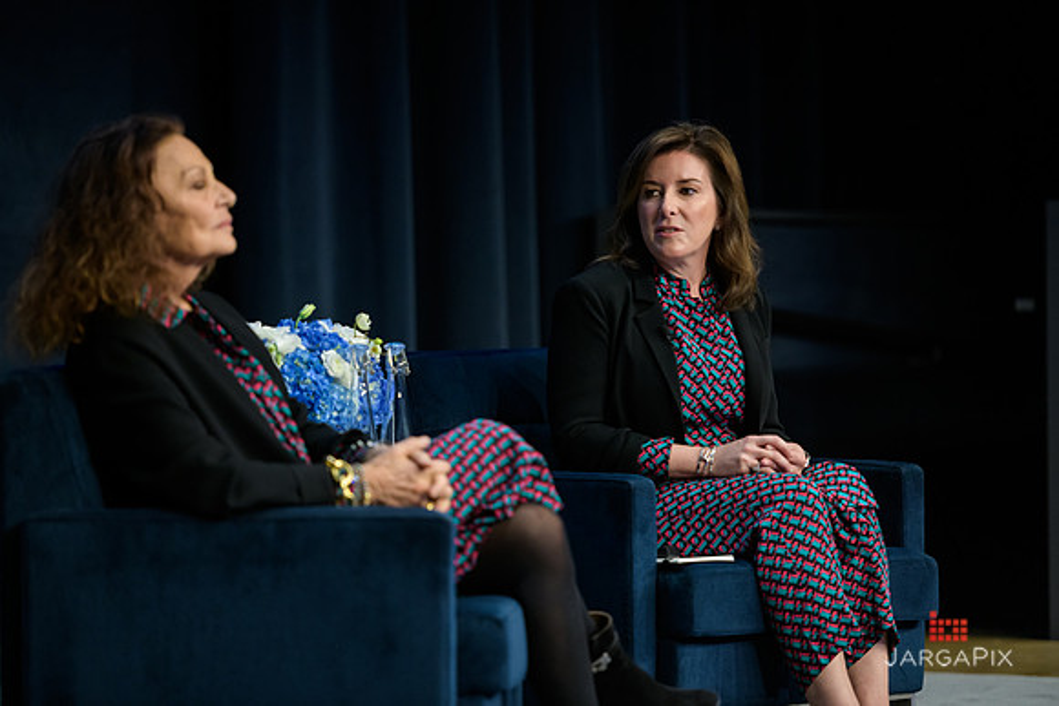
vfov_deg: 8.1
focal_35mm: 170
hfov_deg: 12.1
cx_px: 530
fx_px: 5002
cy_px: 353
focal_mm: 170
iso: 1000
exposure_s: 1/200
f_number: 3.2
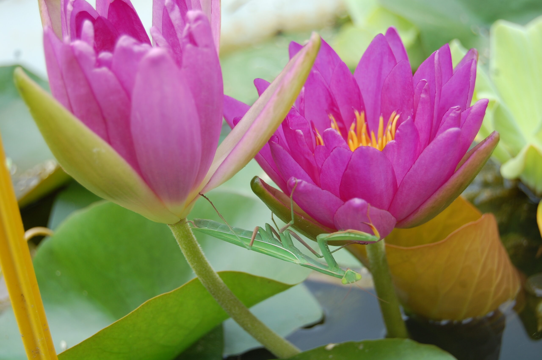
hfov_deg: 29.3
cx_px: 271
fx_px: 1038
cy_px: 180
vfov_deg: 19.7
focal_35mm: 69
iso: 200
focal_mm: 46
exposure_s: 1/125
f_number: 5.6
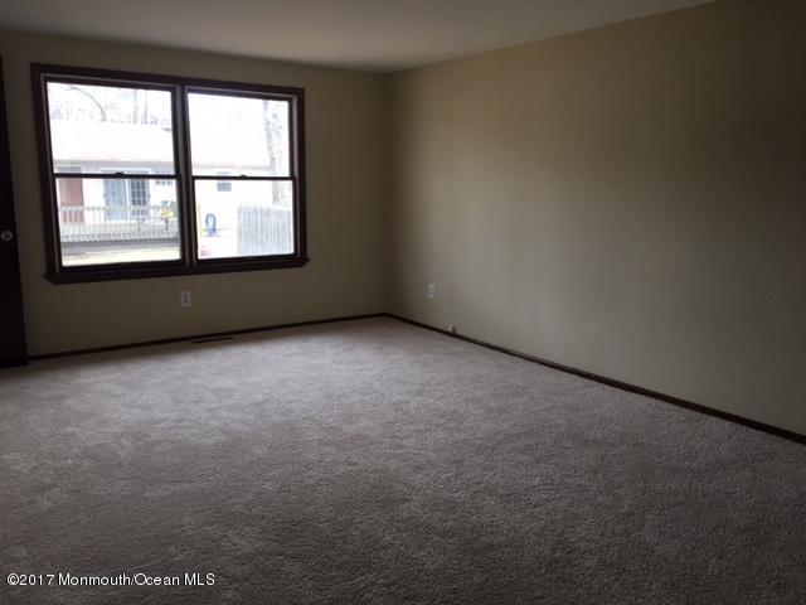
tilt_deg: -10.2
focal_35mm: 29
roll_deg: +0.0
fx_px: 675
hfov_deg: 61.7
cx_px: 403
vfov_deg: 48.2
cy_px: 302
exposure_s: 1/60
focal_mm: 4.15
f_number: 2.2
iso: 32
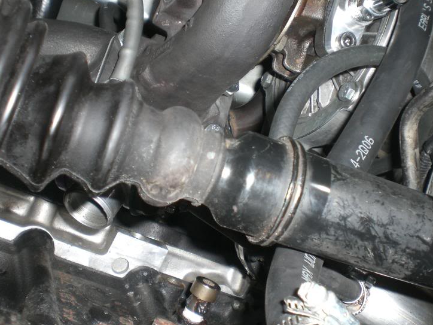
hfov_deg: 36.1
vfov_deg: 27.4
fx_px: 663
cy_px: 108
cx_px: 250
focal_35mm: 53
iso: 50
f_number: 3.1
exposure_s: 1/60
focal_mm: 6.3
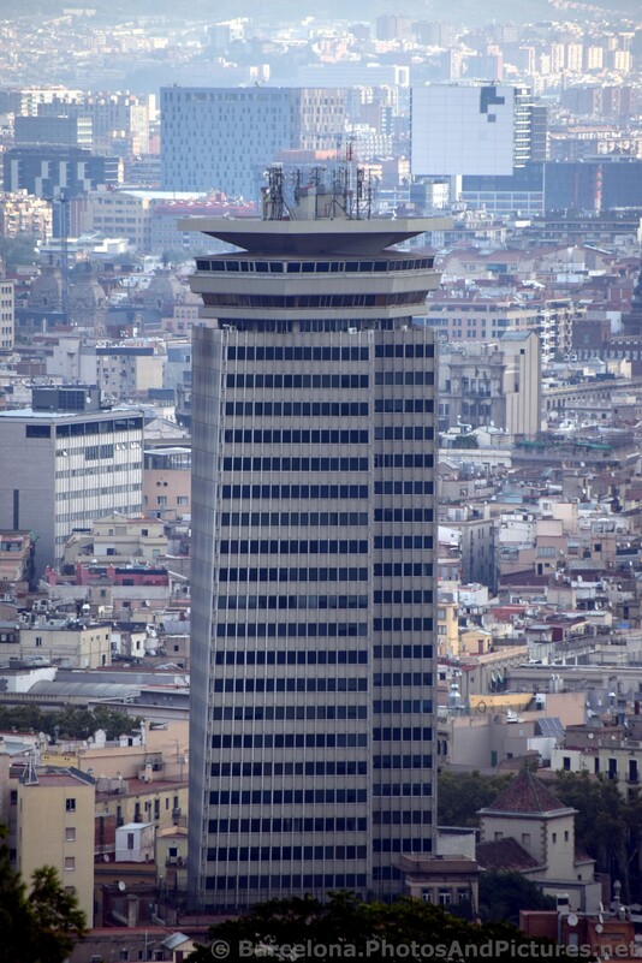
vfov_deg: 5.5
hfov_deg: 3.7
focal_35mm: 375
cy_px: 482
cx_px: 321
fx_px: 10030
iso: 220
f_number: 6.3
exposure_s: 1/500
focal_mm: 250
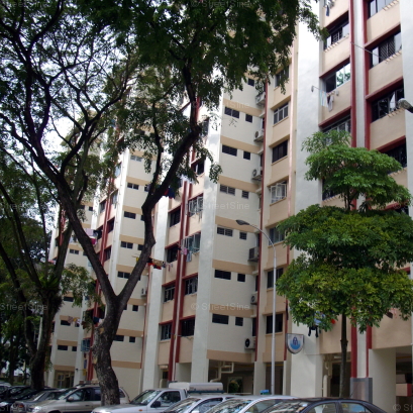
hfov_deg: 38.0
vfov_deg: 38.3
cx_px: 267
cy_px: 207
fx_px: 594
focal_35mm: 44
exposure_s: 1/80
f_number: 5.6
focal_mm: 6.2
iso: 80
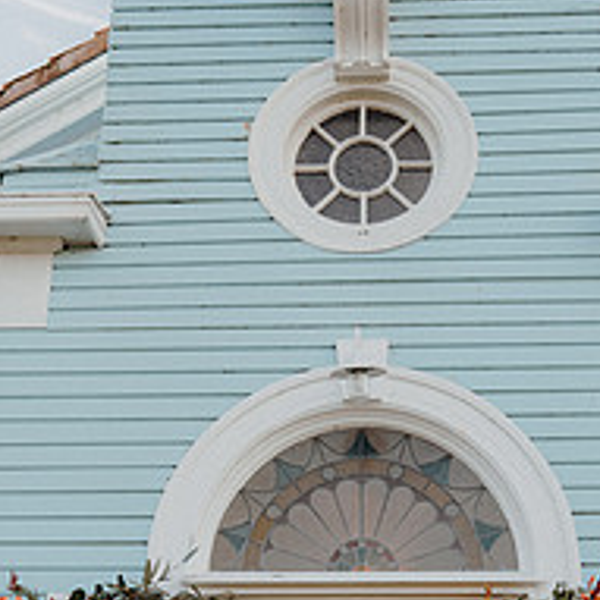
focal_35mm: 48
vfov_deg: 33.9
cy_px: 512
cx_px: 342
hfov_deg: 35.3
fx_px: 941
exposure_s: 1/500
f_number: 3.5
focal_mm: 24
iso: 125
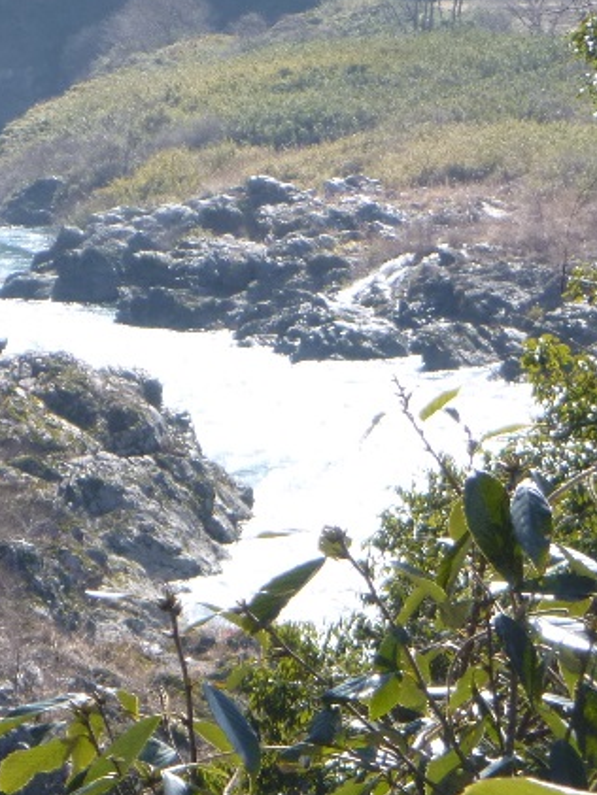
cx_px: -306
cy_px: 398
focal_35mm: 243
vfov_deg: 8.1
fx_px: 5585
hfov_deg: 6.0
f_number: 5.7
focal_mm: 18
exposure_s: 1/125
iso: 100
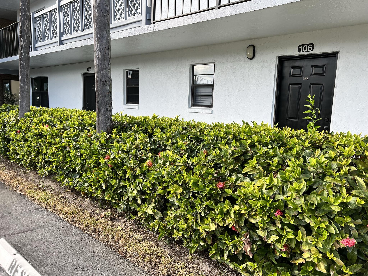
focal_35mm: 26
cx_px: 184
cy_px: 138
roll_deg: -2.0
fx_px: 276
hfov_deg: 67.3
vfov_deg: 53.1
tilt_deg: -6.6
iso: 50
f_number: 1.5
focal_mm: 5.7
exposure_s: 1/827
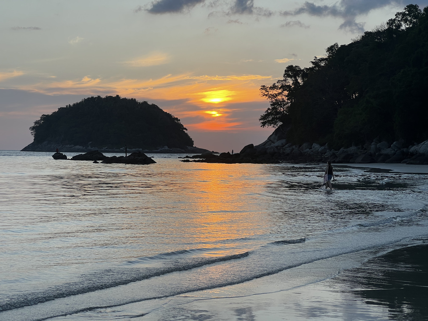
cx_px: 214
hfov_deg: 25.3
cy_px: 160
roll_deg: -0.4
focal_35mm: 77
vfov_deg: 19.1
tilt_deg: +0.1
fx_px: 952
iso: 32
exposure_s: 1/285
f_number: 2.8
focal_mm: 9
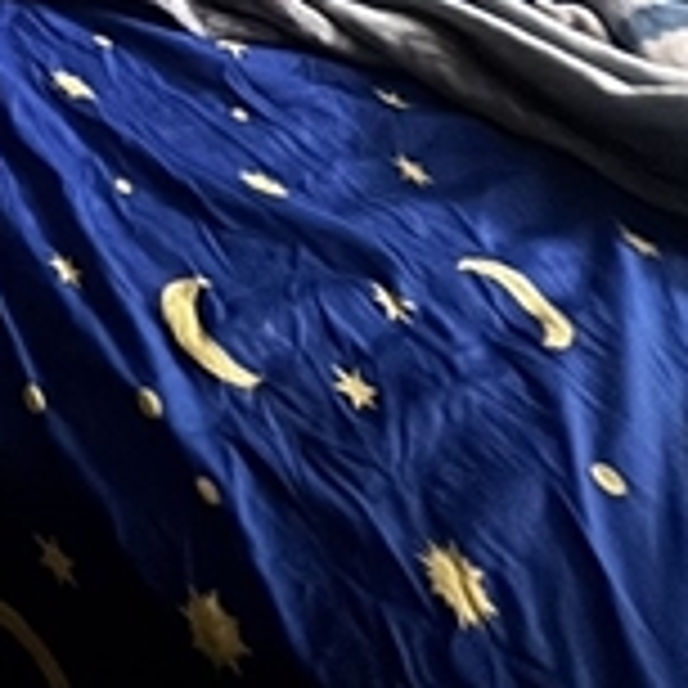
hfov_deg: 20.5
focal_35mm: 62
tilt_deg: -4.8
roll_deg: +1.4
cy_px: -922
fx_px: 1394
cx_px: -517
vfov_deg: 15.6
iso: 1000
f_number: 2.2
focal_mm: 2.22
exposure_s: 1/8
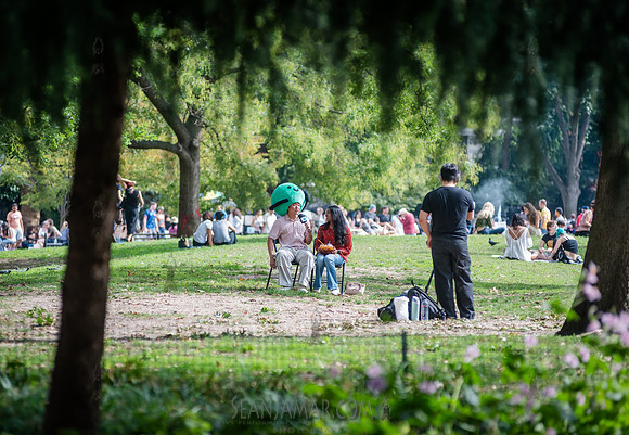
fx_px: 3734
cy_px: 224
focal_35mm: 211
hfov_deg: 9.6
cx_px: 293
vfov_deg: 6.7
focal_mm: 200
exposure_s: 1/800
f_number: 4
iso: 400
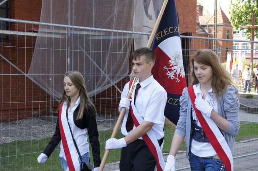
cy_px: 86
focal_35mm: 68
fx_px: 483
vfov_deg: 20.1
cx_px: 129
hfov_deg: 29.9
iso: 400
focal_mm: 45
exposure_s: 1/250
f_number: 6.3
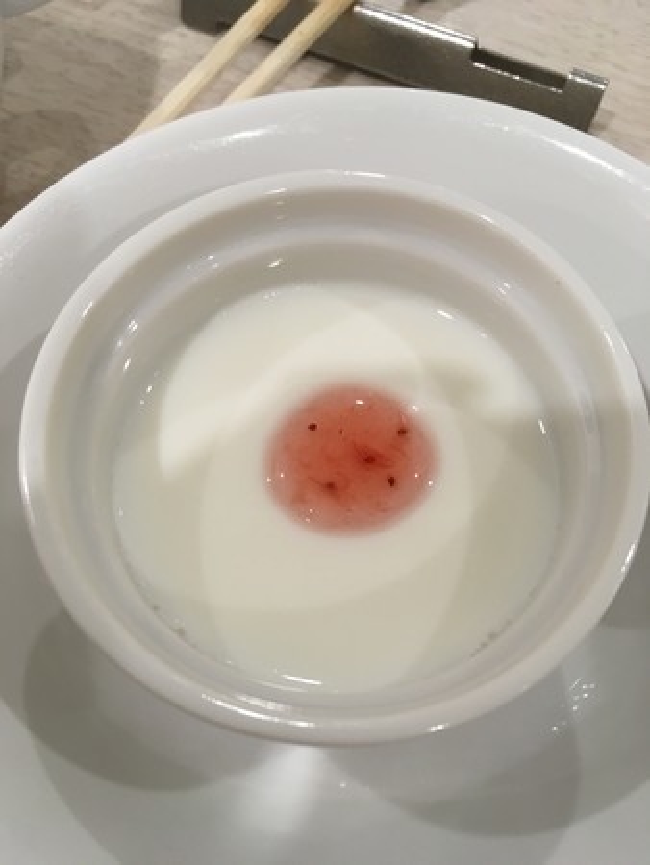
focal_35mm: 29
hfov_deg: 48.3
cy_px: 432
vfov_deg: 61.6
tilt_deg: -64.4
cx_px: 325
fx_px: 725
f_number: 2.2
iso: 80
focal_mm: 4.15
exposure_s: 1/30
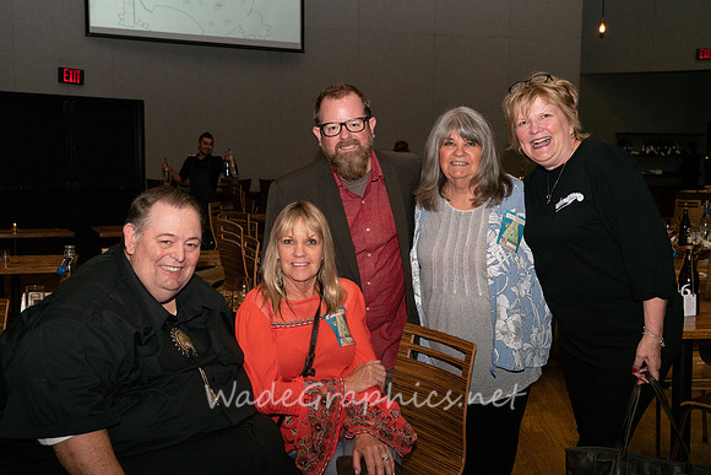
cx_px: 356
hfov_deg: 50.7
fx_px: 751
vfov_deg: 35.1
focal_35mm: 38
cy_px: 238
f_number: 8
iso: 500
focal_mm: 38
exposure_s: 1/100
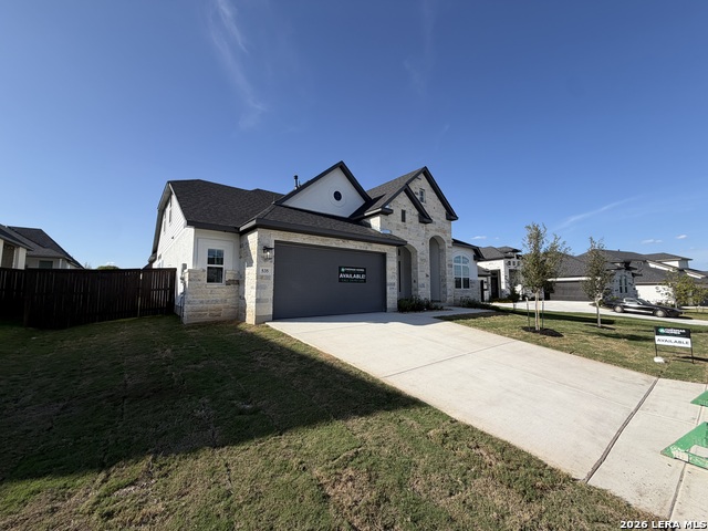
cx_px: 354
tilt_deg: +5.2
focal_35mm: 14
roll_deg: +0.7
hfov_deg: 102.1
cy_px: 266
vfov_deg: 85.7
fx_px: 286
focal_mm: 2.22
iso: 20
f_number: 2.2
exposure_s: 1/864
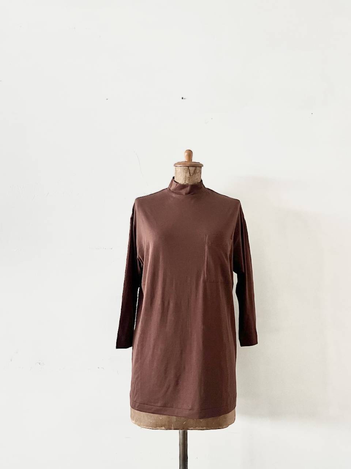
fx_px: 352
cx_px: 176
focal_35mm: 26
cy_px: 234
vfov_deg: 67.3
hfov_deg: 53.1
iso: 640
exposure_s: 1/35
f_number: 1.6
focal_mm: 5.1
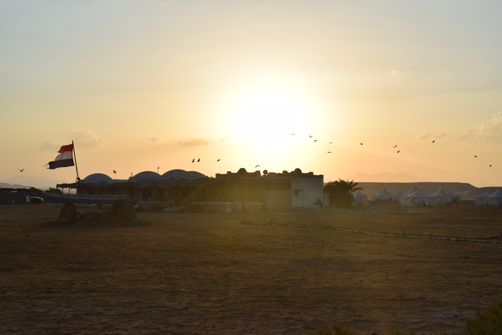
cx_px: 251
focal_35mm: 45
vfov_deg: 29.9
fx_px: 627
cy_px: 168
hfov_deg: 43.6
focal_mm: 30
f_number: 11
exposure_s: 1/640
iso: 200
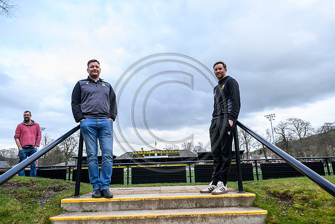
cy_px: 112
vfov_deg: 53.2
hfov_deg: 73.7
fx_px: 223
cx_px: 168
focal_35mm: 24
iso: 640
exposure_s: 1/200
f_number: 5.6
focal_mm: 24
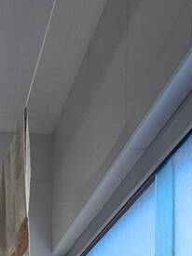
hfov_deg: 25.5
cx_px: -40
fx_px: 377
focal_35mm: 51
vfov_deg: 24.5
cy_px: 422
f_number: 2.2
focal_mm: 1.7
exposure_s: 1/60
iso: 64
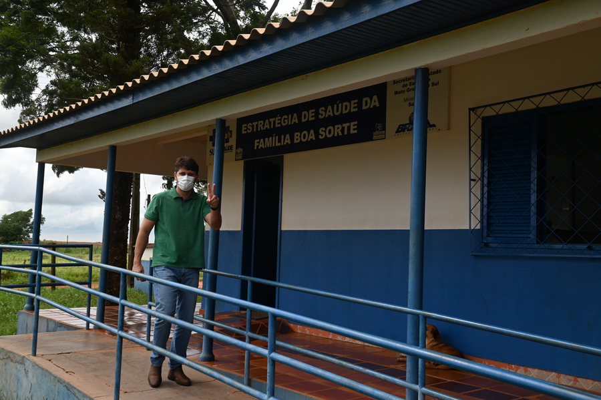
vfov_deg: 35.0
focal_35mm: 38
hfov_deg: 50.7
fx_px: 634
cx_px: 300
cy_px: 200
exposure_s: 1/200
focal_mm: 38
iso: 100
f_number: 8
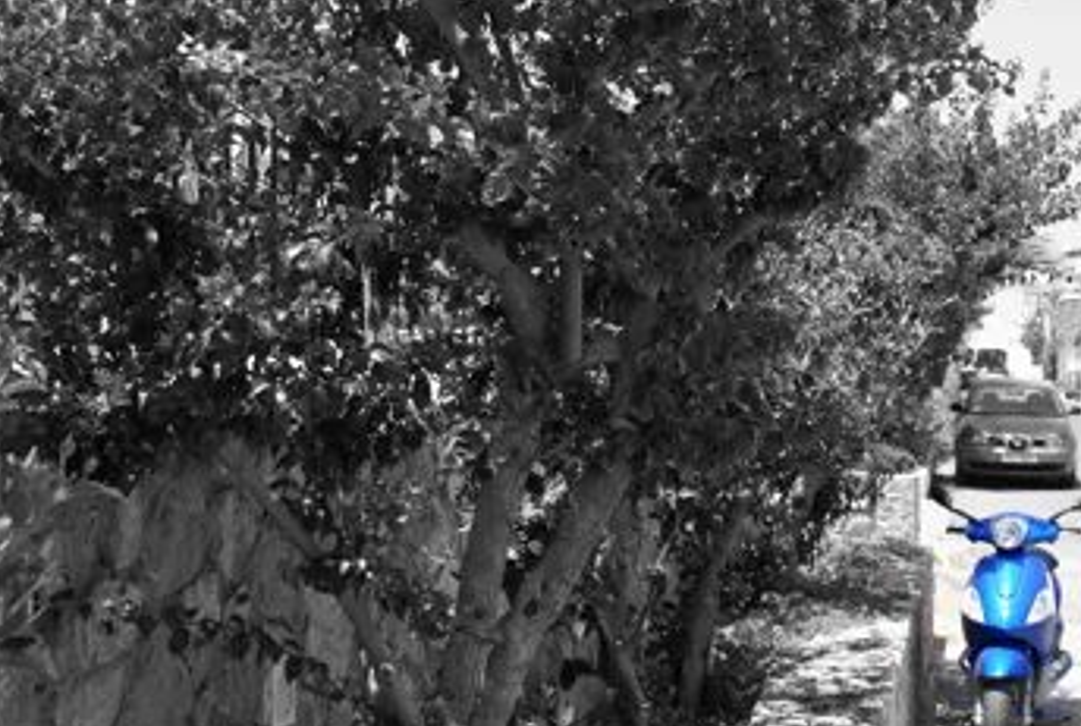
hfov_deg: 28.7
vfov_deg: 20.0
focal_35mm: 68
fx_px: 2046
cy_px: 195
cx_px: 921
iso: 100
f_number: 5.6
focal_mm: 26
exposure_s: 1/320
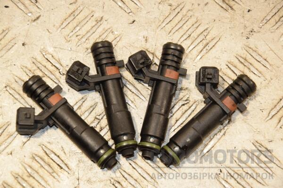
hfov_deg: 15.2
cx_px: 142
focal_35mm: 135
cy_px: 94
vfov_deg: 10.2
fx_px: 1061
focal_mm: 90
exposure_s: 1/200
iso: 800
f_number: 7.1
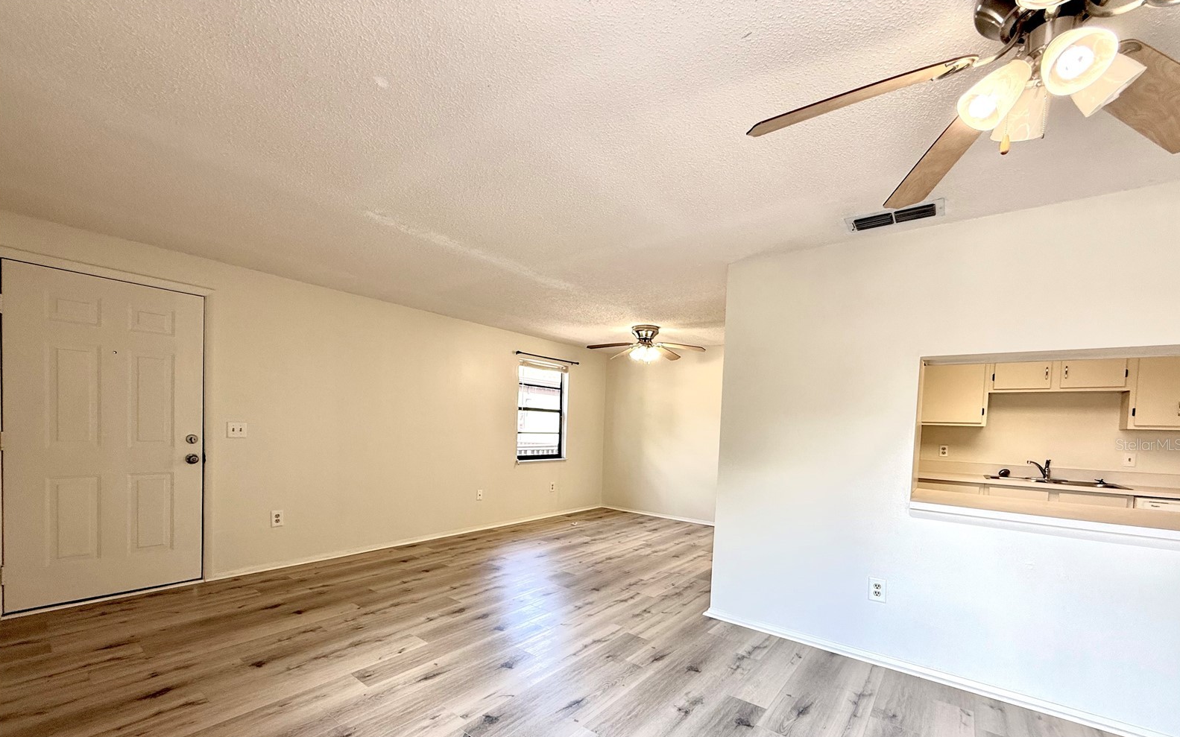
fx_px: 482
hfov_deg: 101.5
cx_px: 590
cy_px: 444
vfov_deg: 73.9
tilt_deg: -2.3
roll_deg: -2.7
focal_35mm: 15
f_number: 2.2
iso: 80
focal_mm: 2.22
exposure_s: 1/120
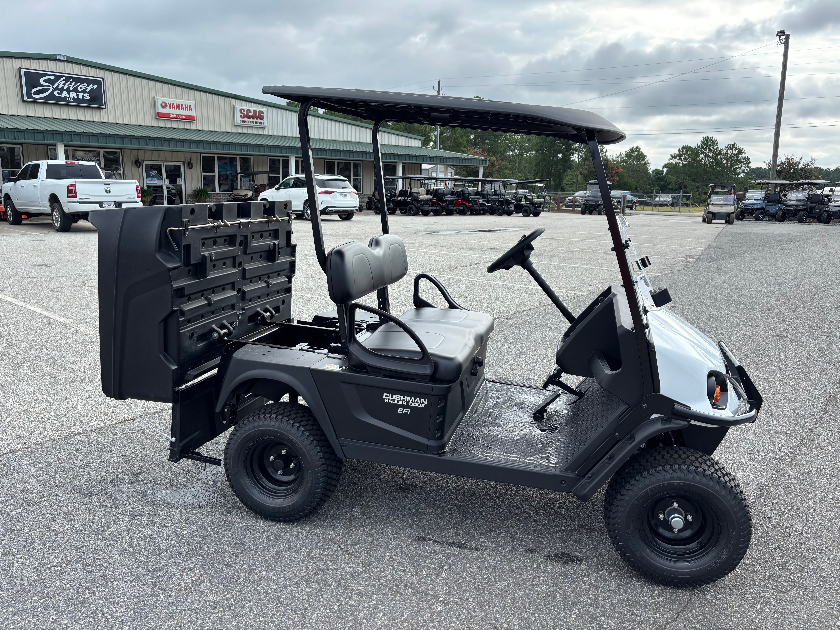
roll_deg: -1.7
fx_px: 631
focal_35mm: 26
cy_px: 315
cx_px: 420
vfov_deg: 53.1
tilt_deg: -12.9
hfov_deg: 67.3
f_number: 1.6
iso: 50
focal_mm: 5.96
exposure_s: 1/1328
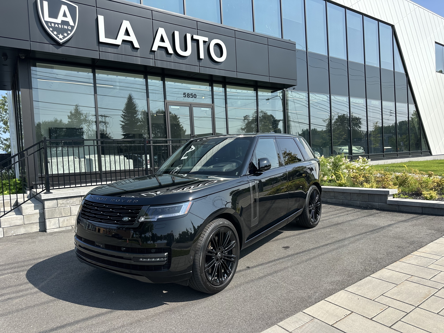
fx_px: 308
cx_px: 222
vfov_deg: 56.8
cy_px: 166
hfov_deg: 71.6
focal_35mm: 24
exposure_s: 1/2155
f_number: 1.78
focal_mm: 6.86
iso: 80
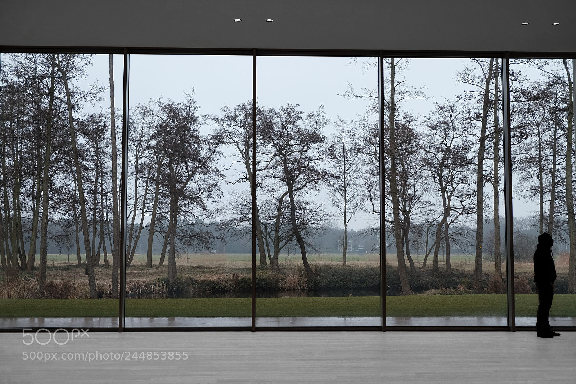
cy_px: 192
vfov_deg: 31.2
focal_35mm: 43
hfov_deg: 45.4
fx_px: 688
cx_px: 288
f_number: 3.2
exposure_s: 1/100
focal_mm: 28
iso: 200
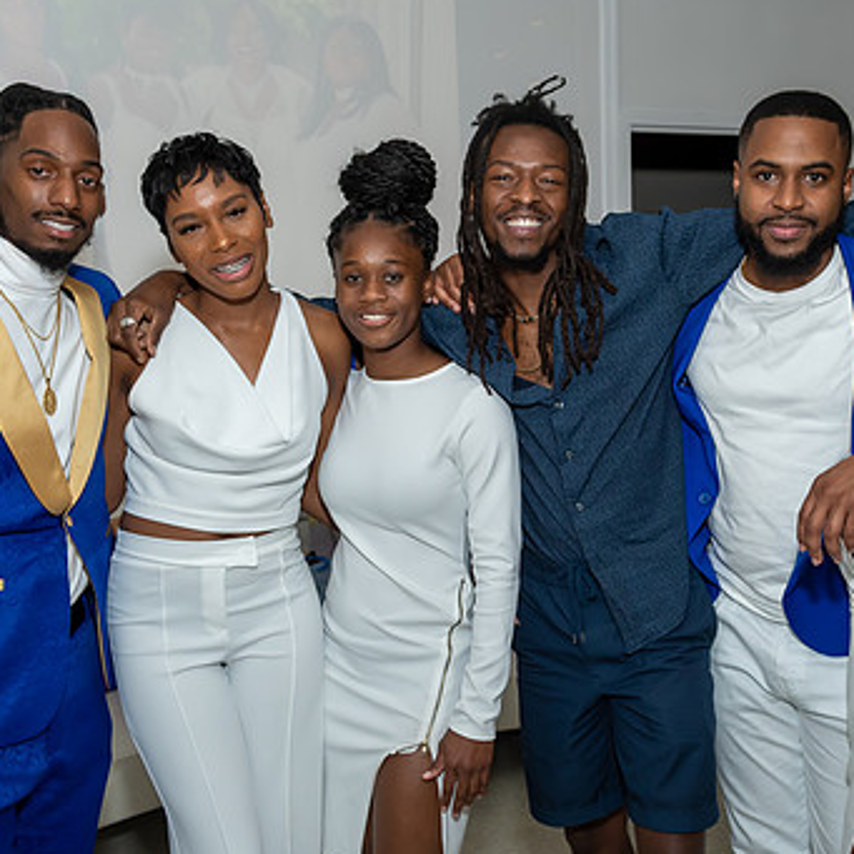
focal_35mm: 46
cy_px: 472
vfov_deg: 36.8
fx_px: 1284
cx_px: 518
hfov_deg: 36.6
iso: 500
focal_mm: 19
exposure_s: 1/250
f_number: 6.3
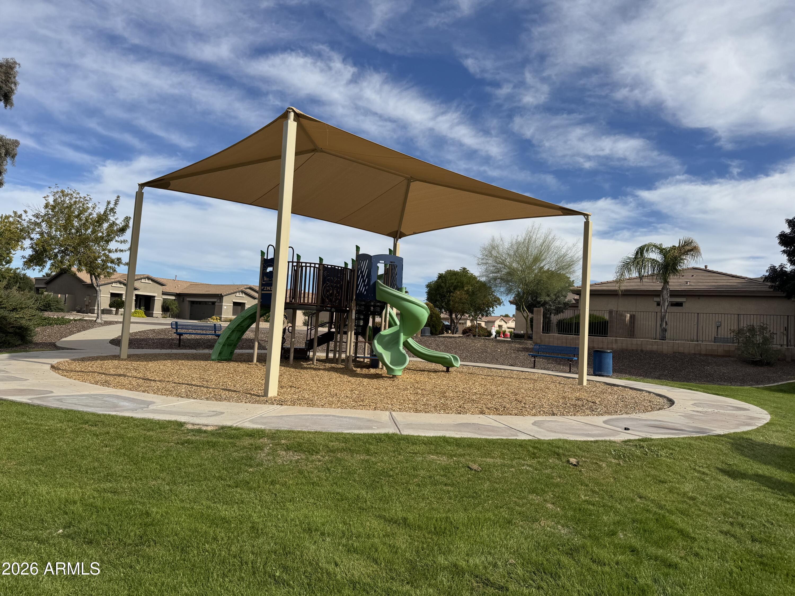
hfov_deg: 71.6
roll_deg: -3.9
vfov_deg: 56.8
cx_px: 398
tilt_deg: +4.8
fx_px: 551
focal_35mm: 24
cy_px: 298
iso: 80
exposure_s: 1/5348
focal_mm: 6.76
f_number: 1.78
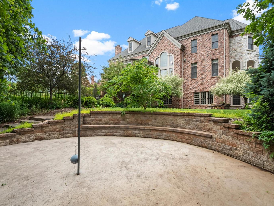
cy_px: 106
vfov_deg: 71.6
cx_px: 143
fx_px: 142
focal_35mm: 18
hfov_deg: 87.7
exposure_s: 1/160
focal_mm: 8
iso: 400
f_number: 10
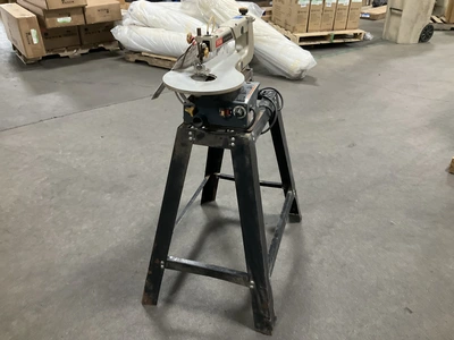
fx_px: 380
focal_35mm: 29
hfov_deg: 61.7
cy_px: 170
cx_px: 227
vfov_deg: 48.2
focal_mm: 3
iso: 250
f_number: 1.8
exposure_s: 1/30
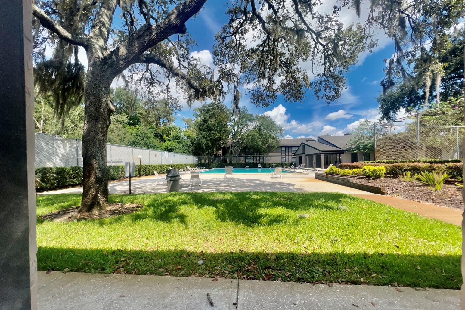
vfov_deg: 81.1
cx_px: 228
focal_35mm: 14
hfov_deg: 104.2
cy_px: 166
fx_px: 181
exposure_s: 1/1143
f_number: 1.8
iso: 32
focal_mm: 1.57
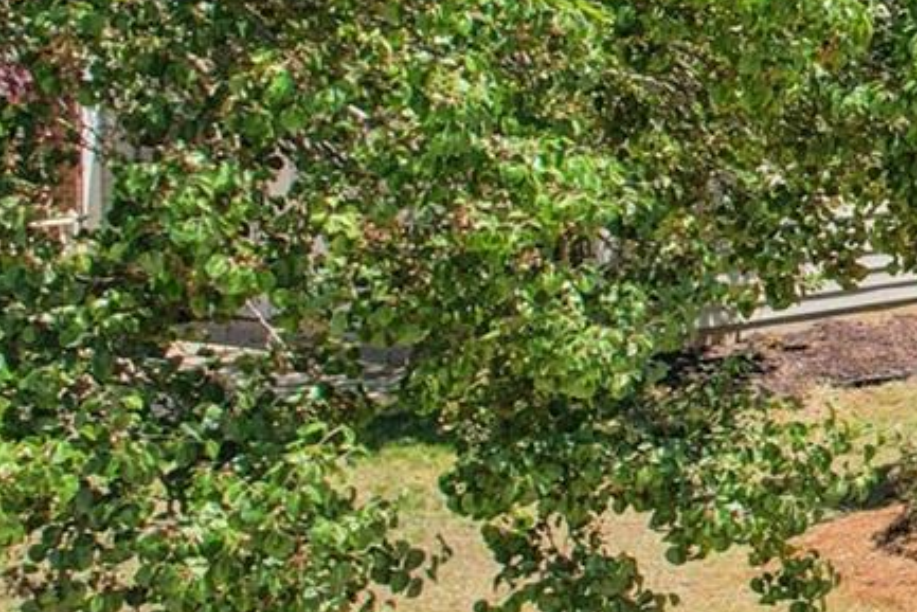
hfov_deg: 14.2
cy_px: -43
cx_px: 2126
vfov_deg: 13.0
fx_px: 2650
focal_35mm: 104
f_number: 2.8
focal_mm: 8.4
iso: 120
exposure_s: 1/250
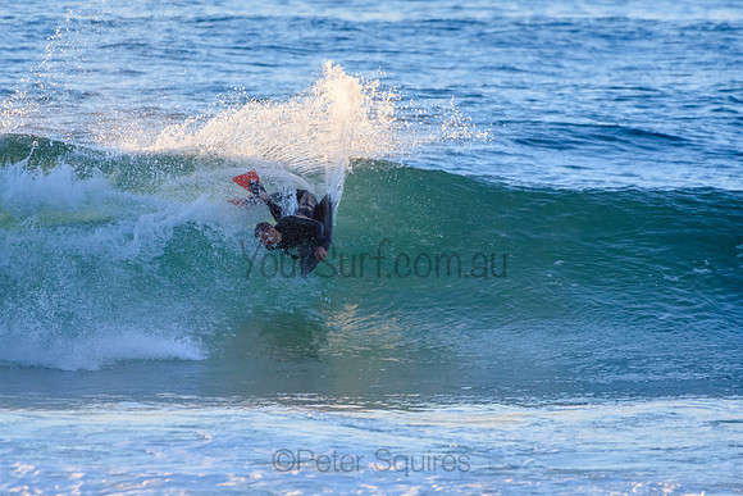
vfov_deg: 1.8
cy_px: 248
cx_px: 372
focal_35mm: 750
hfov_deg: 2.7
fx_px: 15482
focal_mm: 500
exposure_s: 1/1600
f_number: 5.6
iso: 1250
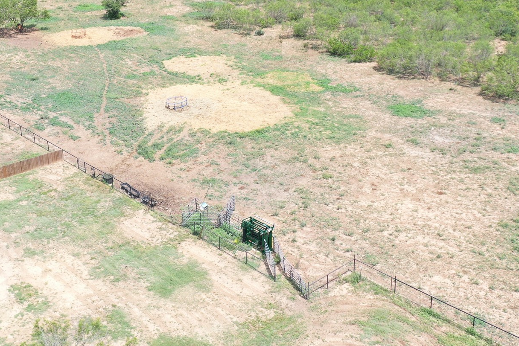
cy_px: 124
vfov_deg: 26.9
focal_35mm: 50
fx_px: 721
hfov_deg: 39.5
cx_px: 227
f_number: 4
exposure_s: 1/120
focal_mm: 10.26
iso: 100
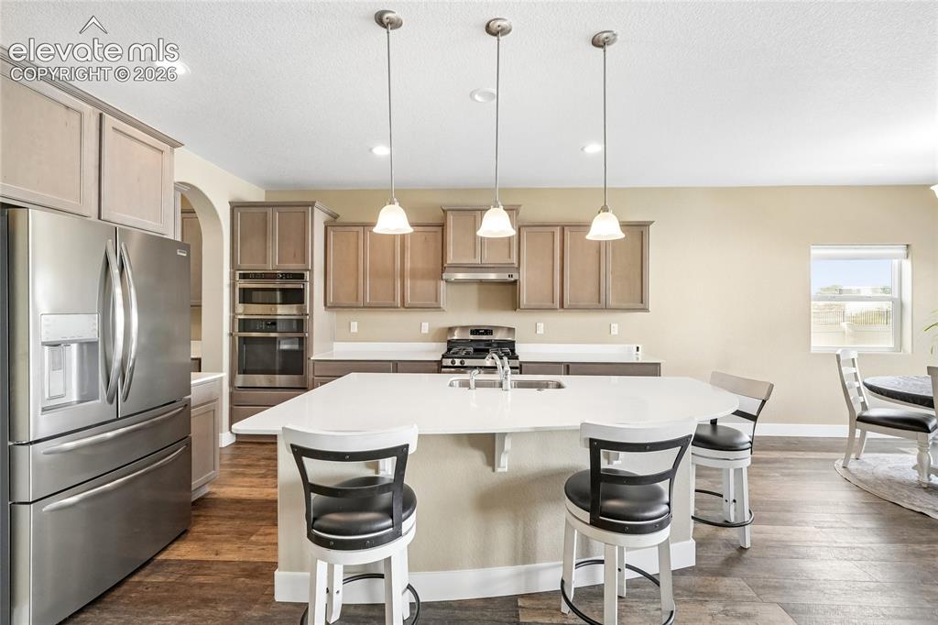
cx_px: 469
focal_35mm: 15
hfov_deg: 100.4
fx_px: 391
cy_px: 312
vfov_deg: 77.3
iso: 800
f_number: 8
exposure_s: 1/10
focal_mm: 10
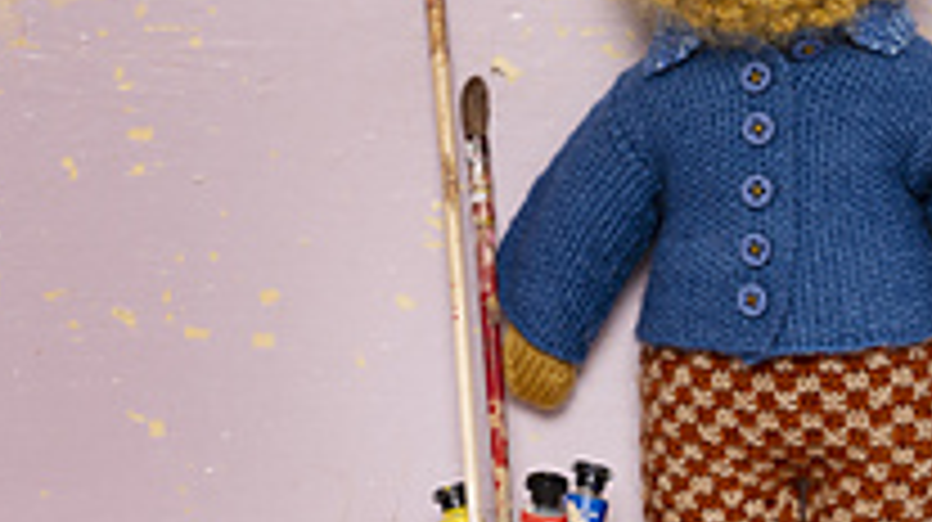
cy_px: 148
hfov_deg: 14.5
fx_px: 3648
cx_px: 682
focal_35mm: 148
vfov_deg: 8.2
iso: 100
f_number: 4
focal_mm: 58.3
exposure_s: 1/250
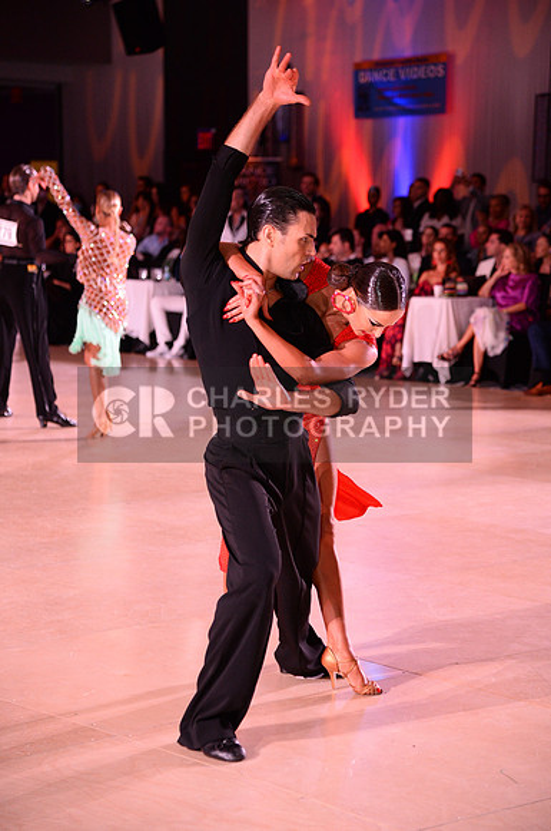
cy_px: 416
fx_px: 2118
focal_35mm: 92
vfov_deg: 22.2
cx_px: 276
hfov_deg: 14.8
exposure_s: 1/250
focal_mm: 92
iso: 2500
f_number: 4
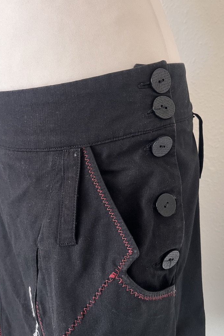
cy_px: 163
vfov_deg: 65.5
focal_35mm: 28
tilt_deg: -12.6
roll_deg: +1.3
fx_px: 261
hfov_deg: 46.4
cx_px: 122
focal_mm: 5.1
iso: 160
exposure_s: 1/60
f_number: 1.6
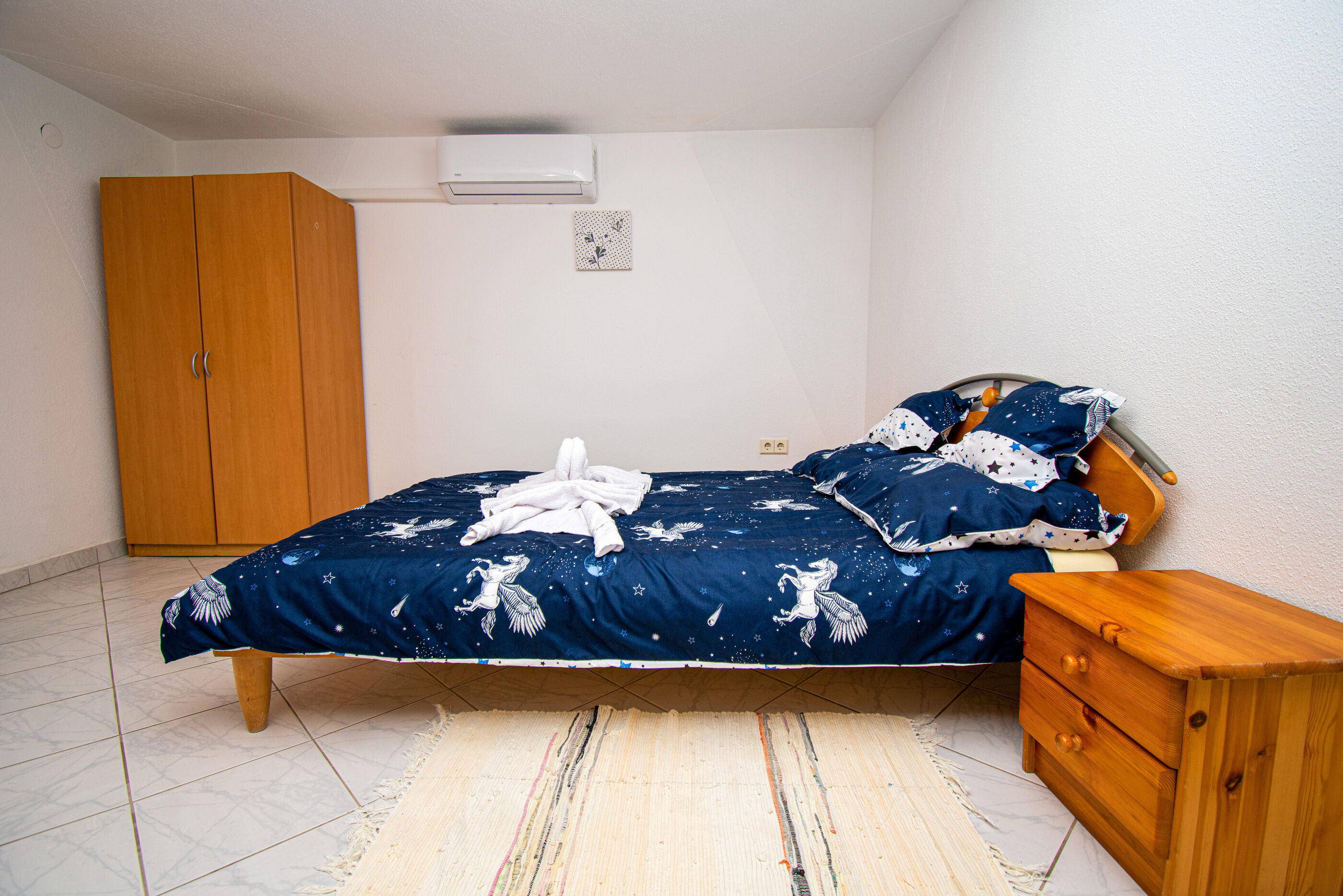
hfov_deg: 100.4
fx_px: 560
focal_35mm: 15
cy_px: 448
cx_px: 672
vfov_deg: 77.3
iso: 100
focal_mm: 10
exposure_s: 1/30
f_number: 4.5
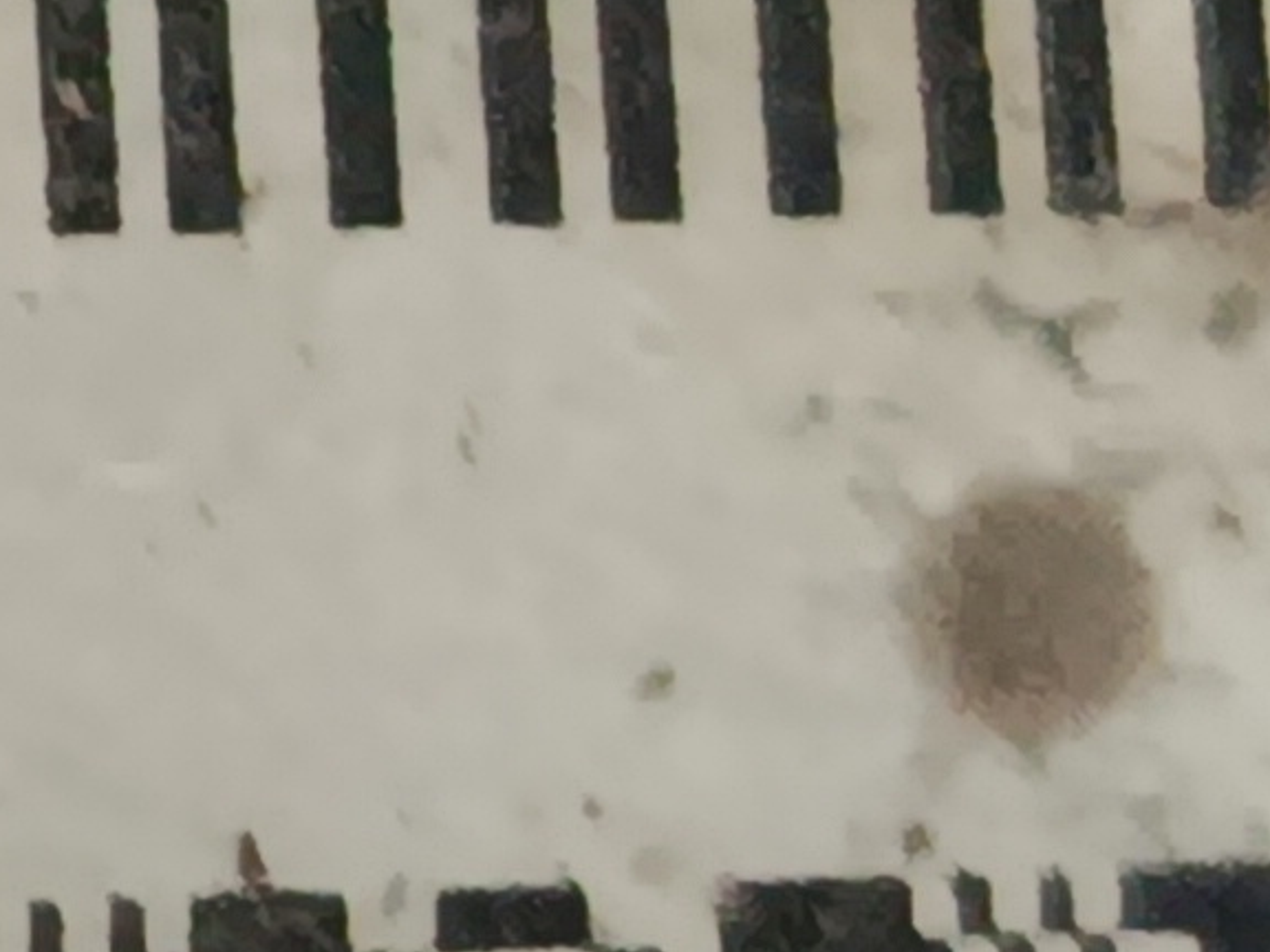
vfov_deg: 4.4
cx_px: -838
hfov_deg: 5.7
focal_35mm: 340
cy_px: -167
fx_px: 12474
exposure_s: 1/25
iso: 1609
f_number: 1.7
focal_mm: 5.24
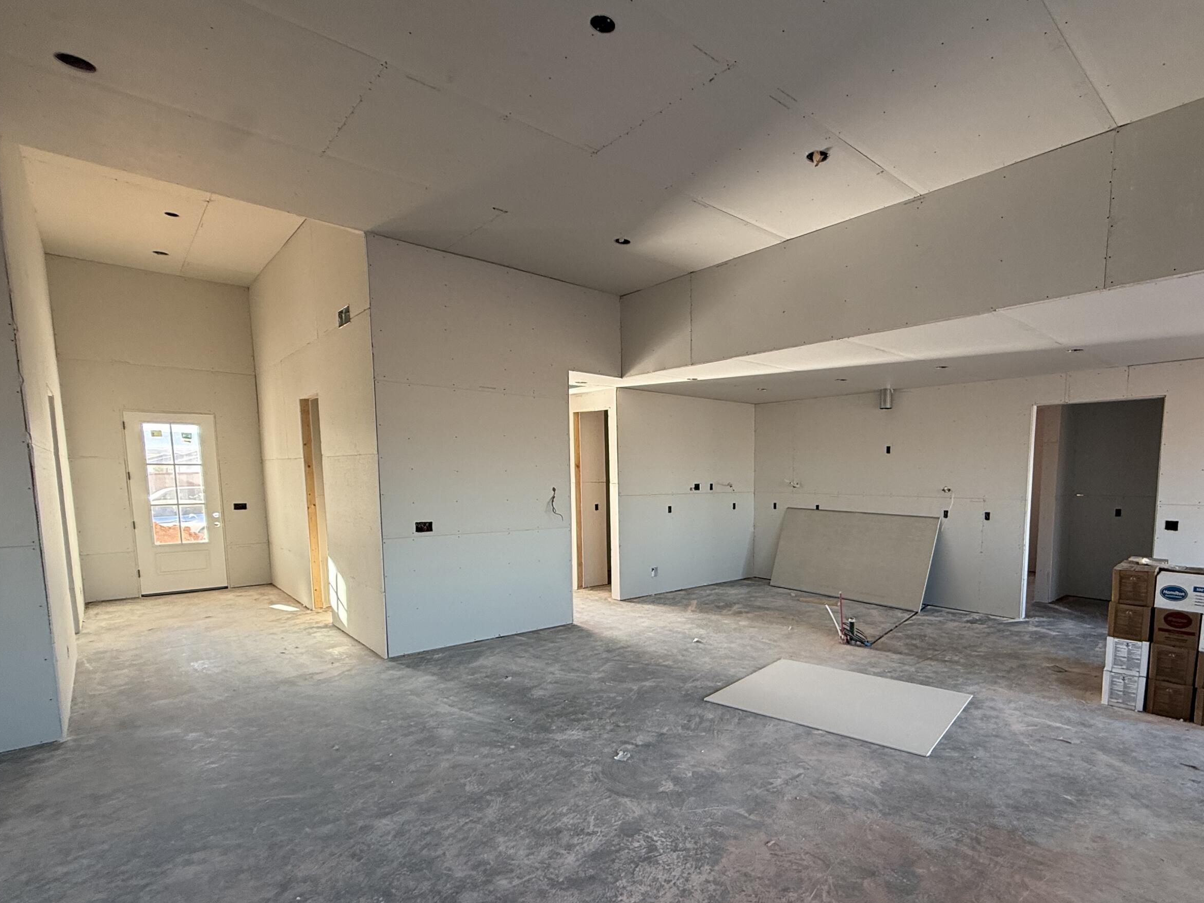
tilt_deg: -4.5
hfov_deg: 86.6
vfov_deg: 70.9
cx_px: 728
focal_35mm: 18
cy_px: 538
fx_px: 626
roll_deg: +1.3
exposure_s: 1/99
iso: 160
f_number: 2.2
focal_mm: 2.22
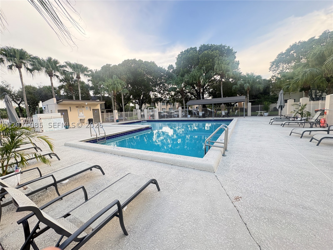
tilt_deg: -6.8
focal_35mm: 14
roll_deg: +2.9
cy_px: 125
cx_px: 166
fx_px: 135
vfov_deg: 85.7
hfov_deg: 102.1
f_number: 2.2
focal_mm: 2.22
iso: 64
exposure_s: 1/115
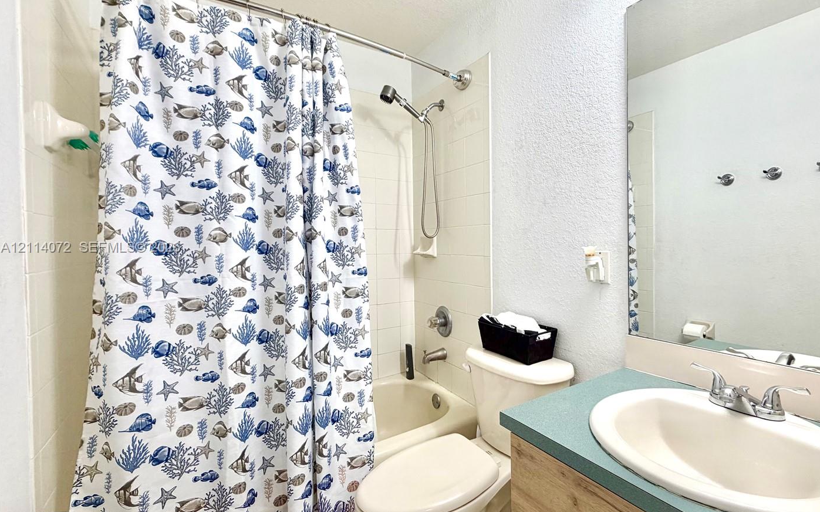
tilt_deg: -1.2
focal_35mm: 17
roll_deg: +1.1
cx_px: 467
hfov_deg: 93.8
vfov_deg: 68.0
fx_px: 380
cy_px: 248
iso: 160
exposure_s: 1/120
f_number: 2.2
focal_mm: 2.22
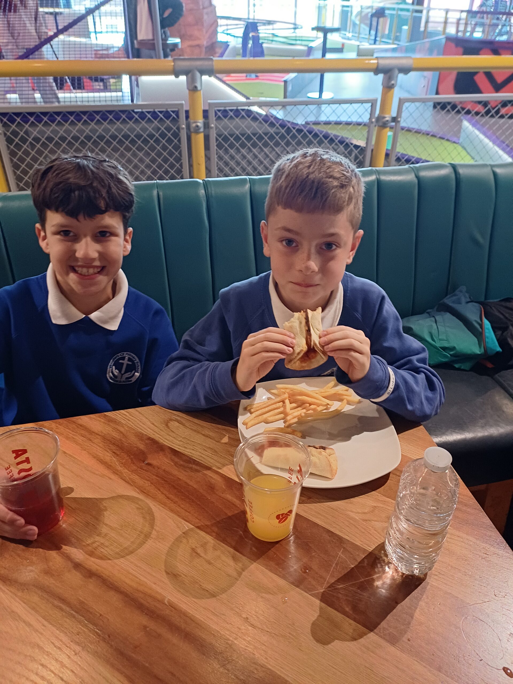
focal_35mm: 25
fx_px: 494
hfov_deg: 54.9
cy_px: 342
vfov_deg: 69.4
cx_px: 256
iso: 640
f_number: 1.8
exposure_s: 1/25
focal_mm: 4.65
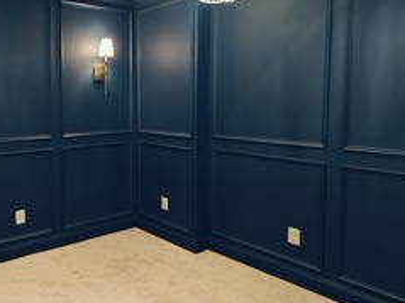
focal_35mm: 30
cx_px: 90
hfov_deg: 56.3
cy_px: 118
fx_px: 351
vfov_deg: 46.4
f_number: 2.2
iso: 200
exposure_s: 1/30
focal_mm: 2.59
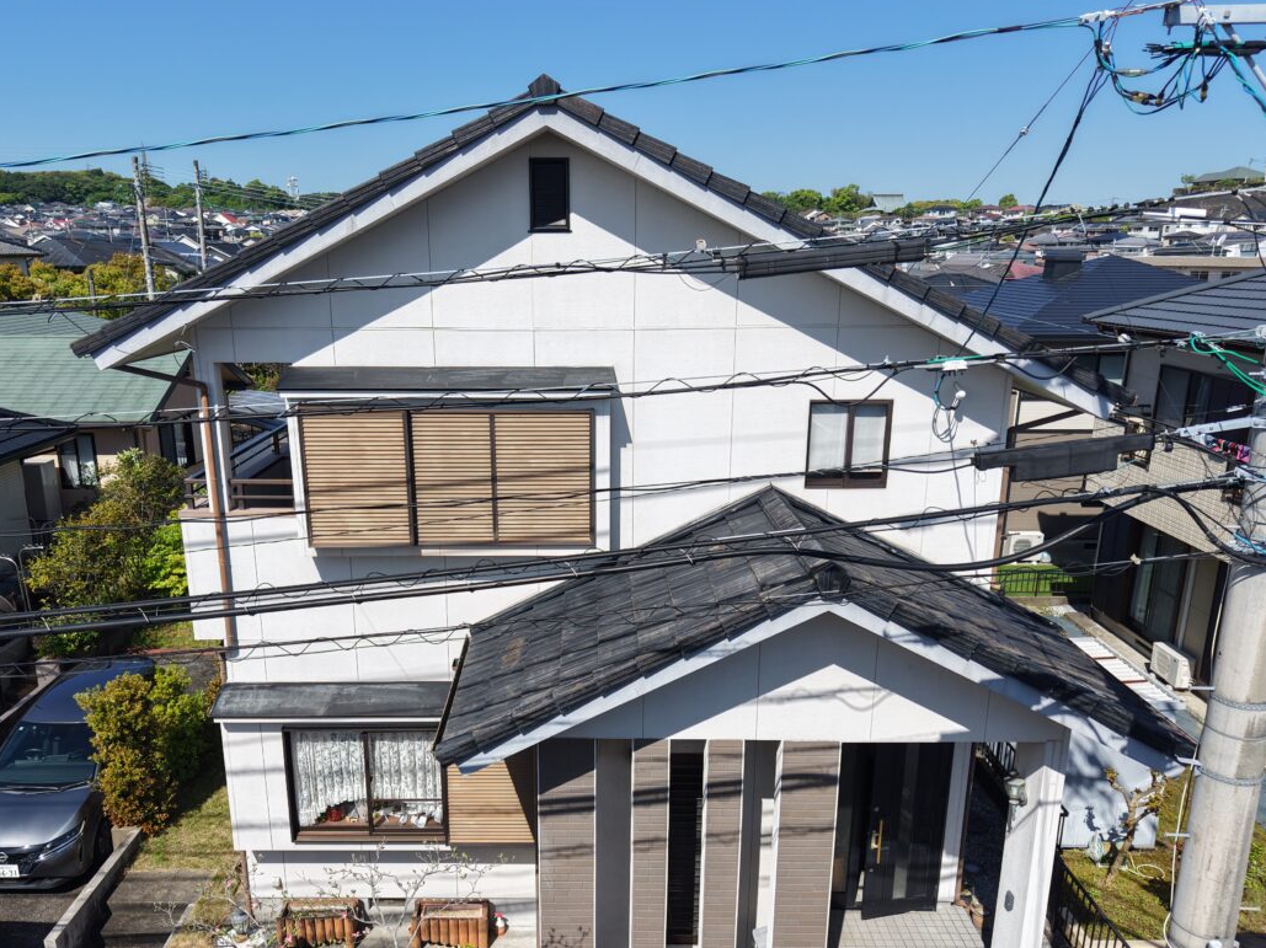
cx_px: 576
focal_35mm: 28
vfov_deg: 49.6
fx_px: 1024
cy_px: 520
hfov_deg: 63.3
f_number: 1.8
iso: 170
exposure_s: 1/4000
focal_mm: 8.67
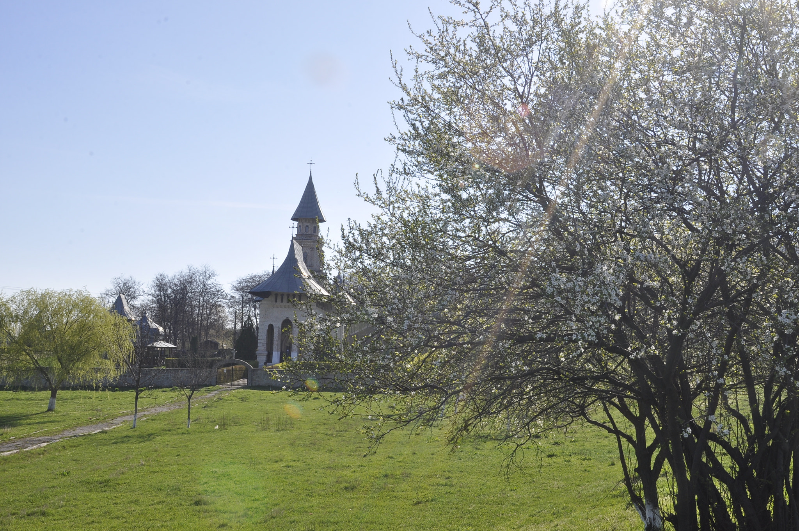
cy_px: 266
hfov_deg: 46.5
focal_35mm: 42
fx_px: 931
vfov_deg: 31.8
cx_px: 400
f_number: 22
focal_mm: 28
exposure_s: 1/60
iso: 200
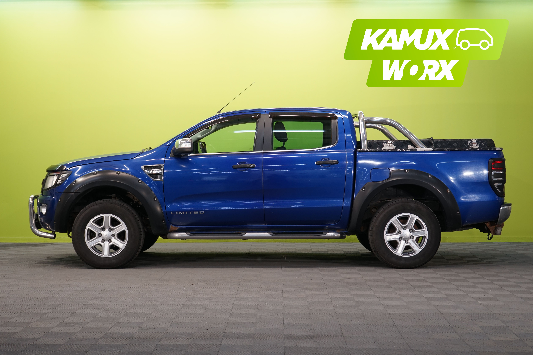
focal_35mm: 59
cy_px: 178
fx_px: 873
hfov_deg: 33.9
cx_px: 266
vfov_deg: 23.0
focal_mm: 59
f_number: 5.6
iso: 500
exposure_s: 1/40
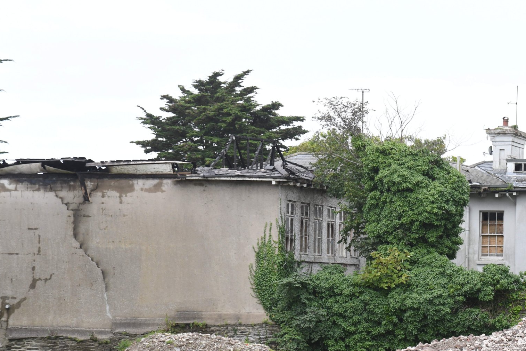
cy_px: 236
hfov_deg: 14.4
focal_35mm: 142
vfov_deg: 9.7
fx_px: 2074
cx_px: 326
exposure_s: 1/500
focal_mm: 70
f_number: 6.3
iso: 1000
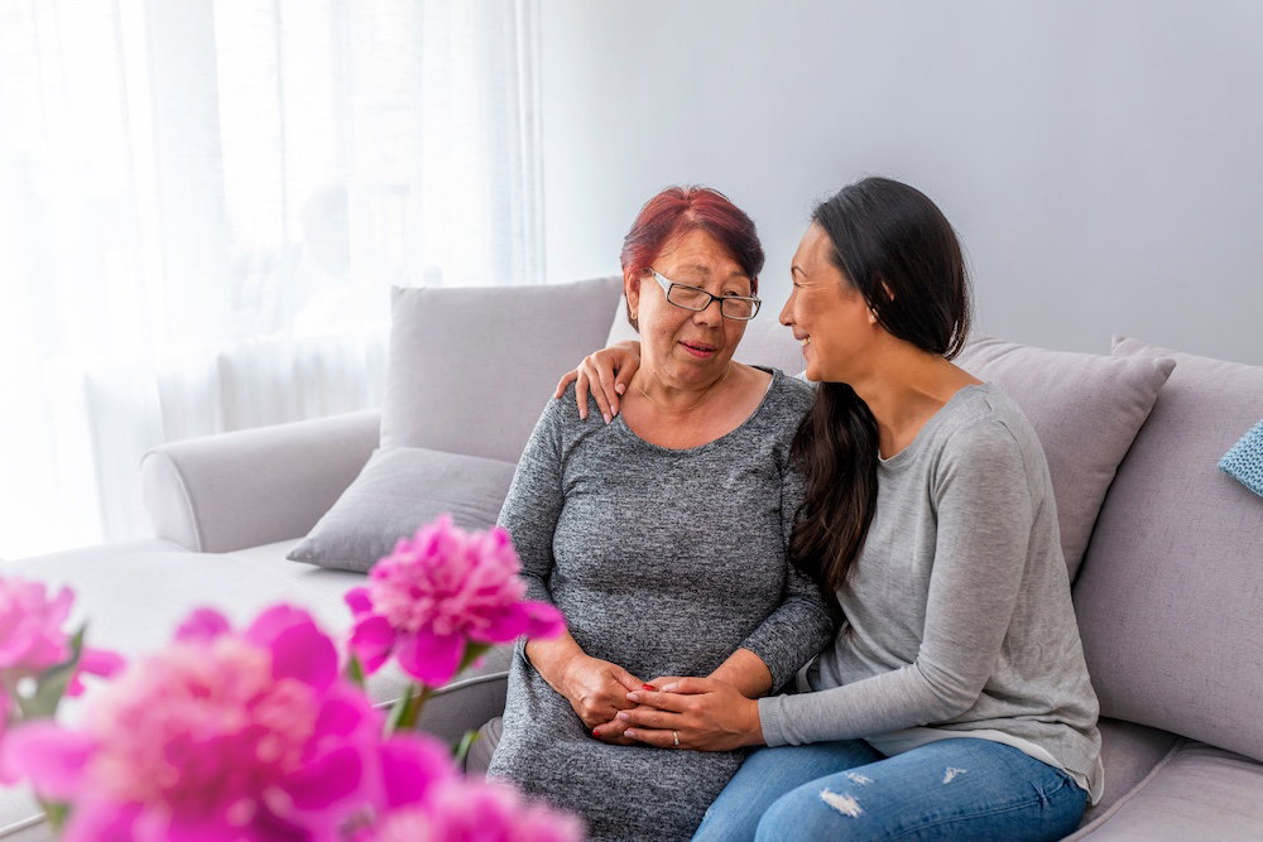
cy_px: 421
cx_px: 632
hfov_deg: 54.4
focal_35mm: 35
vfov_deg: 37.9
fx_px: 1228
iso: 320
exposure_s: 1/125
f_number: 2.8
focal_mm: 35
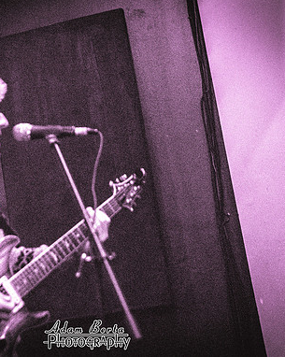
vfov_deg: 19.4
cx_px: 44
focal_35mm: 99
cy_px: 152
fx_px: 1045
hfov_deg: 15.4
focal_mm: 55
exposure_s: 1/60
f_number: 2.8
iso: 8000
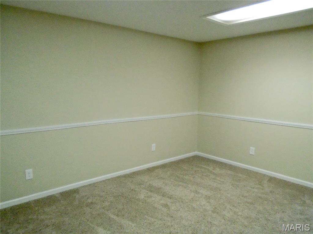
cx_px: 156
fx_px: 235
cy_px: 117
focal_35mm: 26
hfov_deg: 67.3
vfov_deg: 53.1
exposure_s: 1/30
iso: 400
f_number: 3.2
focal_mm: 4.6
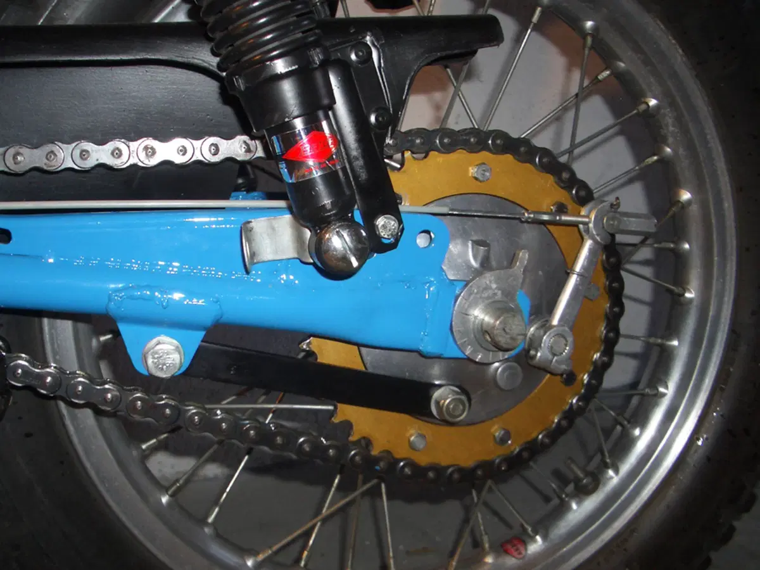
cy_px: 285
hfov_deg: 52.6
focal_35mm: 35
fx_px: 768
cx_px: 380
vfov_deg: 40.7
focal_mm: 5.8
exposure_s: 1/40
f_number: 4.3
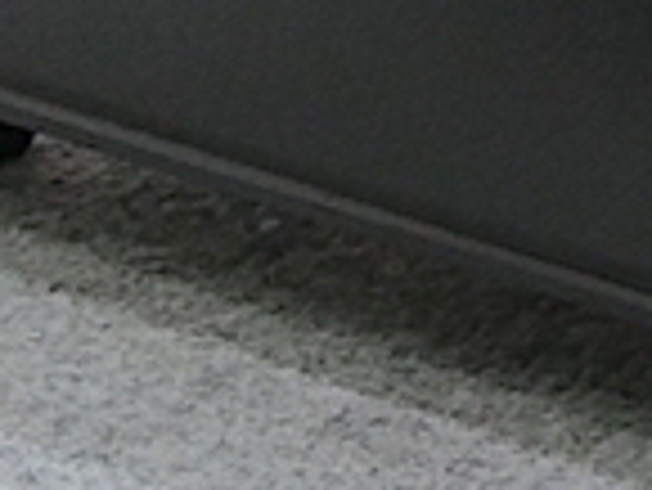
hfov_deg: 2.8
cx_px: 1704
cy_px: -324
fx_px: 13233
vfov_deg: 2.1
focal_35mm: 702
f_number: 5.1
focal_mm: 19
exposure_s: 1/10
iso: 200
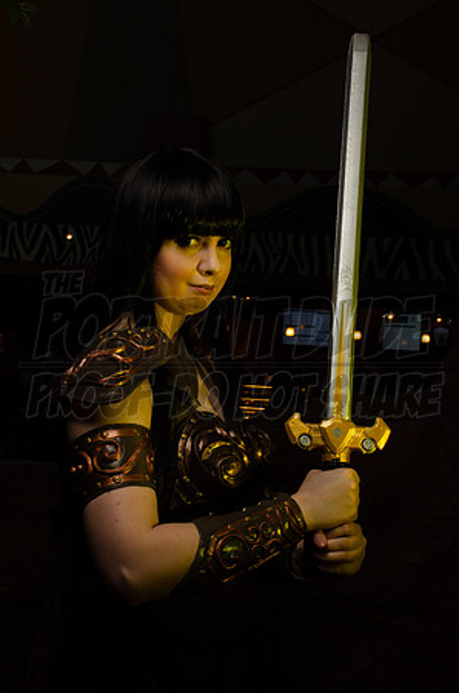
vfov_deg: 35.1
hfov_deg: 23.7
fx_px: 1095
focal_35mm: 57
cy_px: 346
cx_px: 230
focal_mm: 38
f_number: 22
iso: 200
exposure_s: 1/15
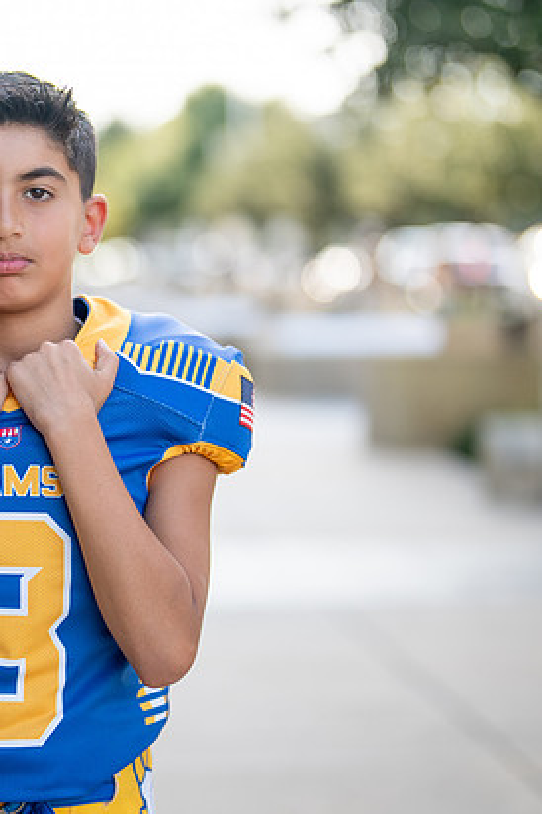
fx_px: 2171
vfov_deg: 21.3
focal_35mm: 96
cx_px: 17
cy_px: 425
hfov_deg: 14.0
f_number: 1.2
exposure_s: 1/1600
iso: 125
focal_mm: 50
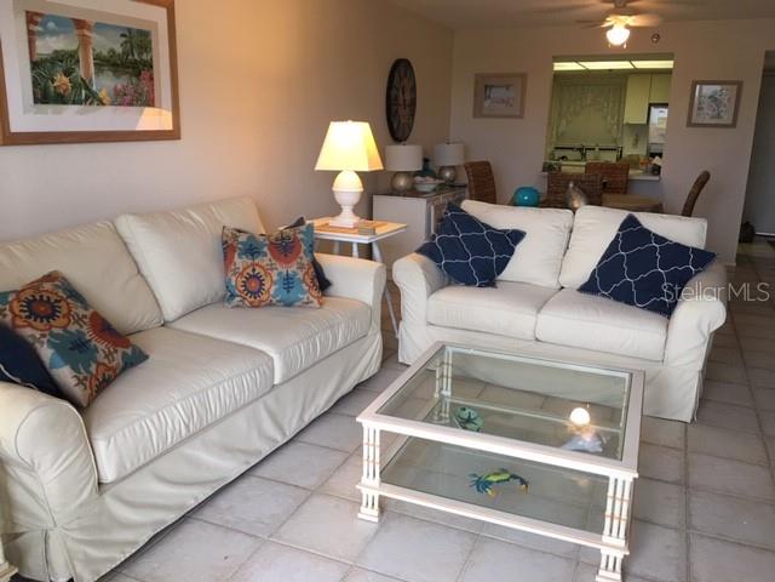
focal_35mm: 29
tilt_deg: -12.5
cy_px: 291
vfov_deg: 48.2
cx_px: 388
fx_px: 649
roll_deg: -1.3
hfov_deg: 61.7
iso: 32
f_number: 2.2
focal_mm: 4.15
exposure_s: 1/30
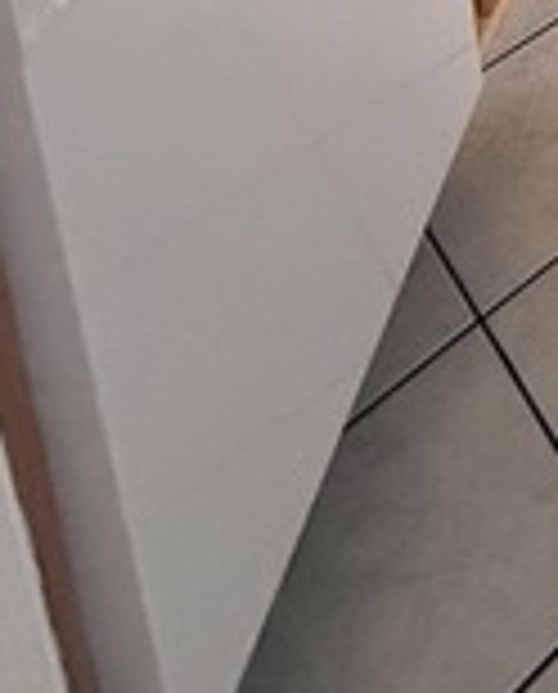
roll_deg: +3.4
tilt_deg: -11.3
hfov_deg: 21.1
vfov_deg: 18.7
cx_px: 878
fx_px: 1213
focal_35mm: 59
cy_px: -718
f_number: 2.2
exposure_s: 1/60
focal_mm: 2.22
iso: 400
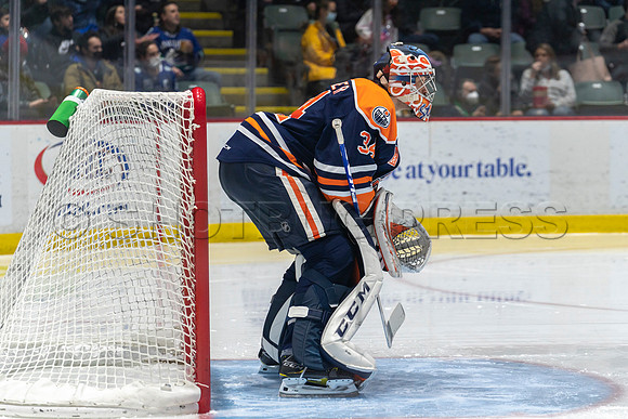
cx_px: 314
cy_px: 210
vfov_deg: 9.3
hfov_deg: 13.8
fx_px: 2589
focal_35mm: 148
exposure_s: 1/640
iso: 1600
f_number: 5
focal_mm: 143
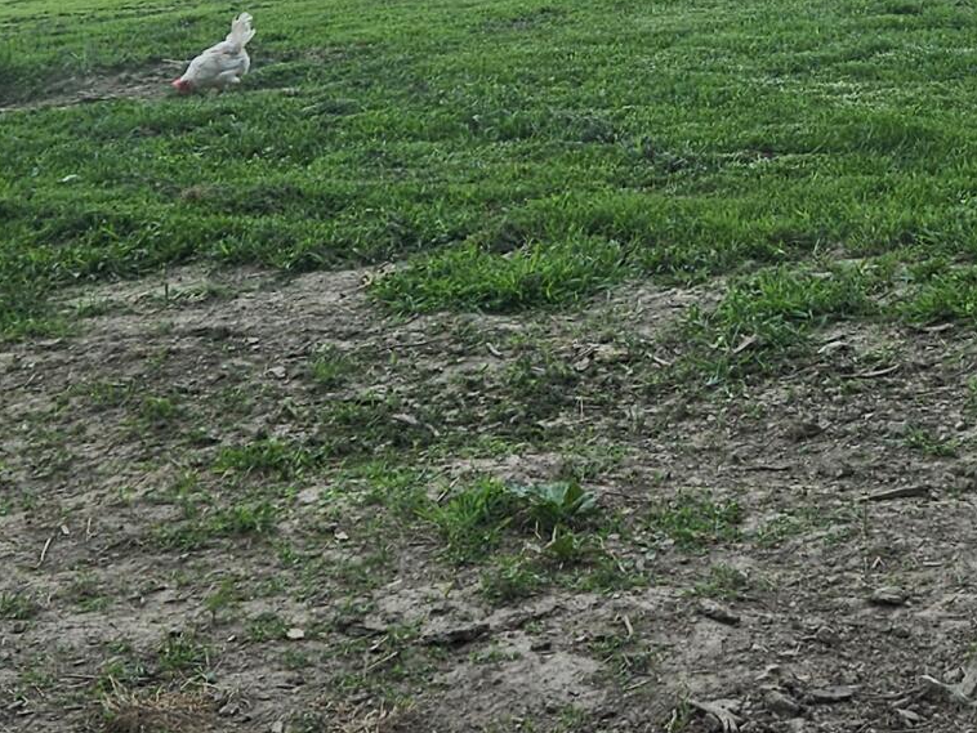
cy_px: -187
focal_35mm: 91
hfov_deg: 21.2
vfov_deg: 15.5
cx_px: 815
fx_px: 2569
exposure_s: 1/2163
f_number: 1.8
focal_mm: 5.4
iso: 25
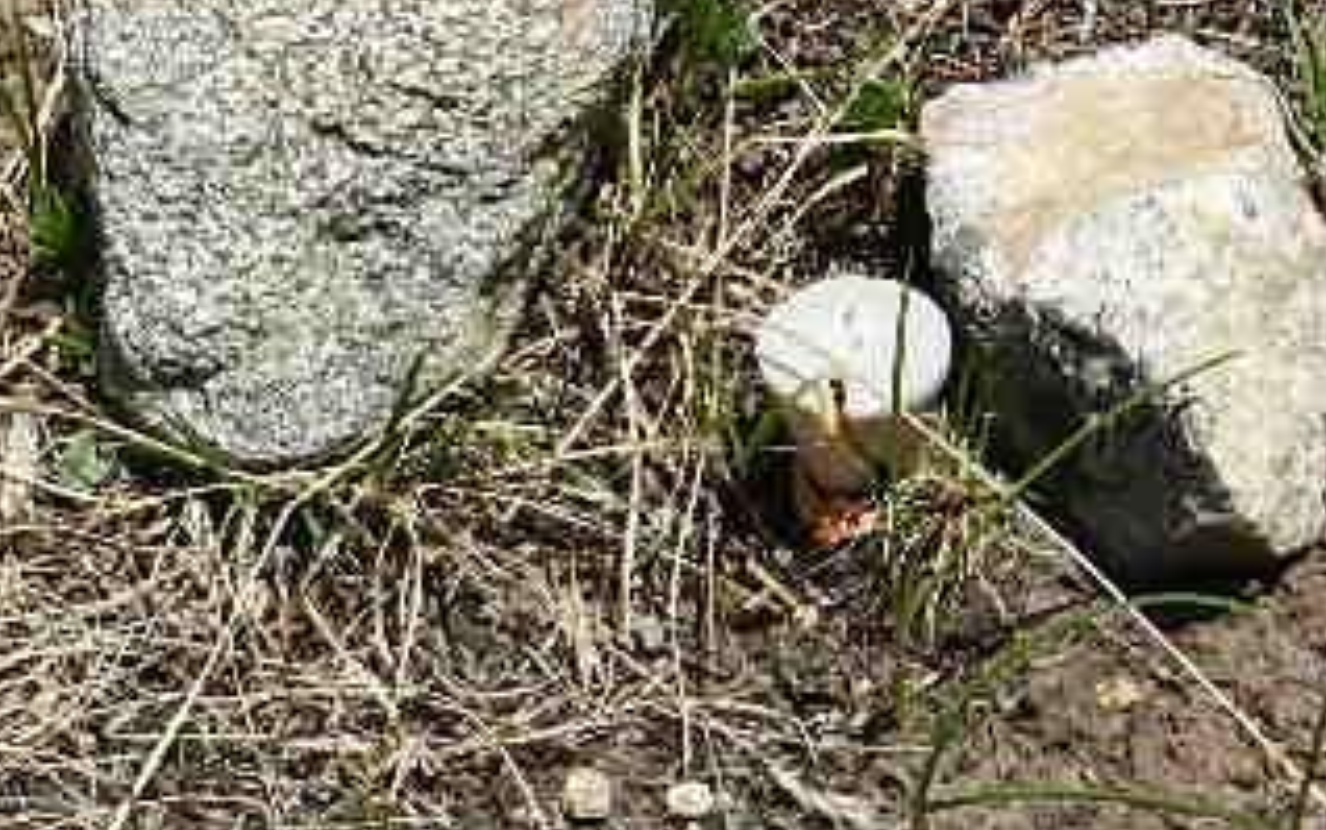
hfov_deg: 11.7
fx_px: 6471
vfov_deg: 7.3
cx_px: 963
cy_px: 13
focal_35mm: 179
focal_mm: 14.9
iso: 160
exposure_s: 1/1000
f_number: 5
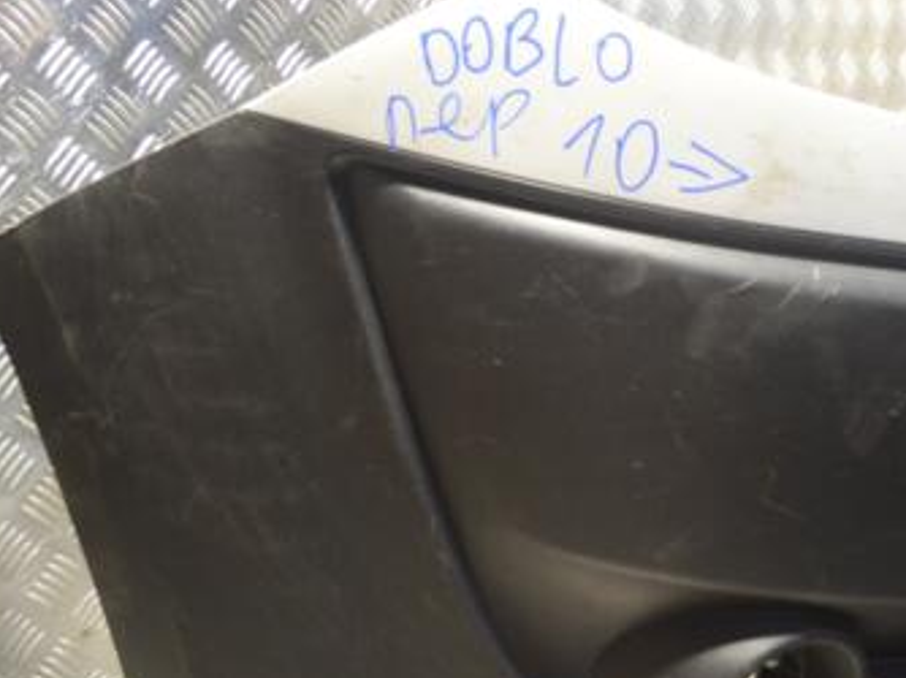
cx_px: 659
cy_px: 434
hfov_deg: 33.3
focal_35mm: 57
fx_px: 1491
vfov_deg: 25.5
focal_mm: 22
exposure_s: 1/30
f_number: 4
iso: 360
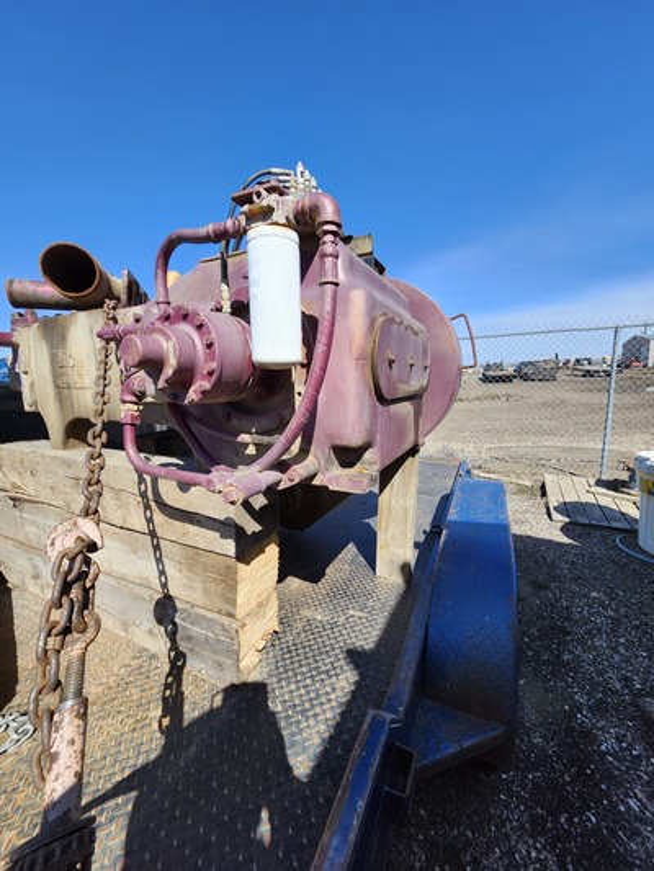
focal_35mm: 13
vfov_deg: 106.2
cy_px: 436
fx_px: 327
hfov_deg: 89.9
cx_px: 327
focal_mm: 1.74
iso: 40
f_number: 2.2
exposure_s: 1/1154
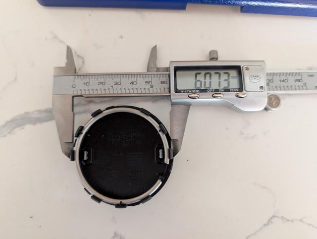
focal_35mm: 24
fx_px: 220
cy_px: 120
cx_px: 158
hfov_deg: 71.5
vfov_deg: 56.9
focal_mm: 6.9
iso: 267
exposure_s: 1/23.8
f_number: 1.68
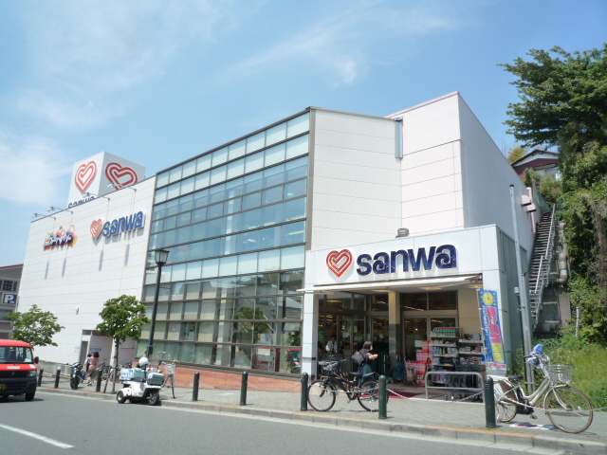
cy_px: 228
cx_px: 304
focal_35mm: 25
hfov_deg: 69.4
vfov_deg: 54.9
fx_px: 438
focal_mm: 4.4
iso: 160
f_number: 4
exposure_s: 1/800
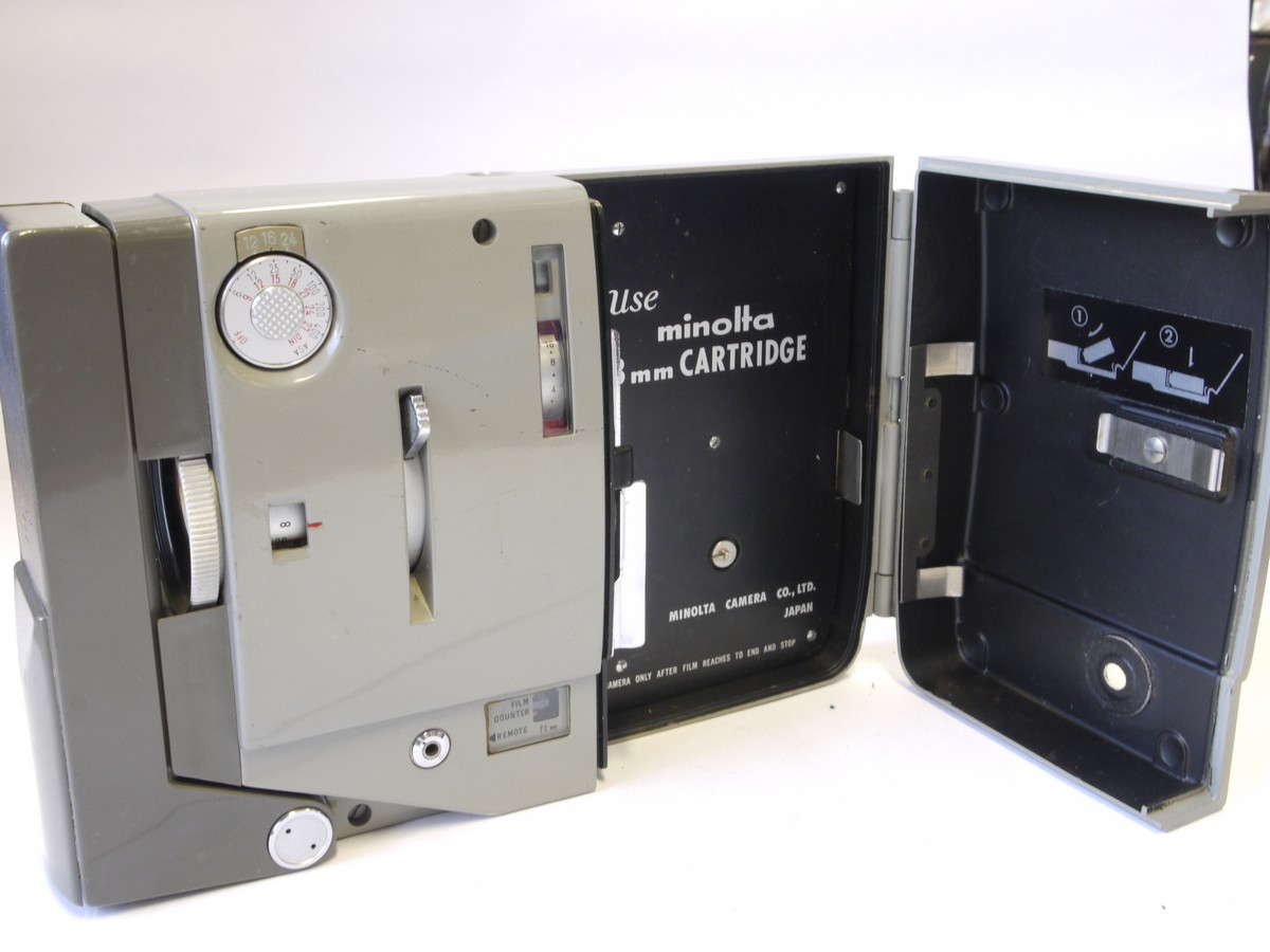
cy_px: 476
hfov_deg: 42.9
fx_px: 1614
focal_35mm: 44
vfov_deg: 32.9
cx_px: 635
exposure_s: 1/3.2
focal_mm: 22
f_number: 13
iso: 400
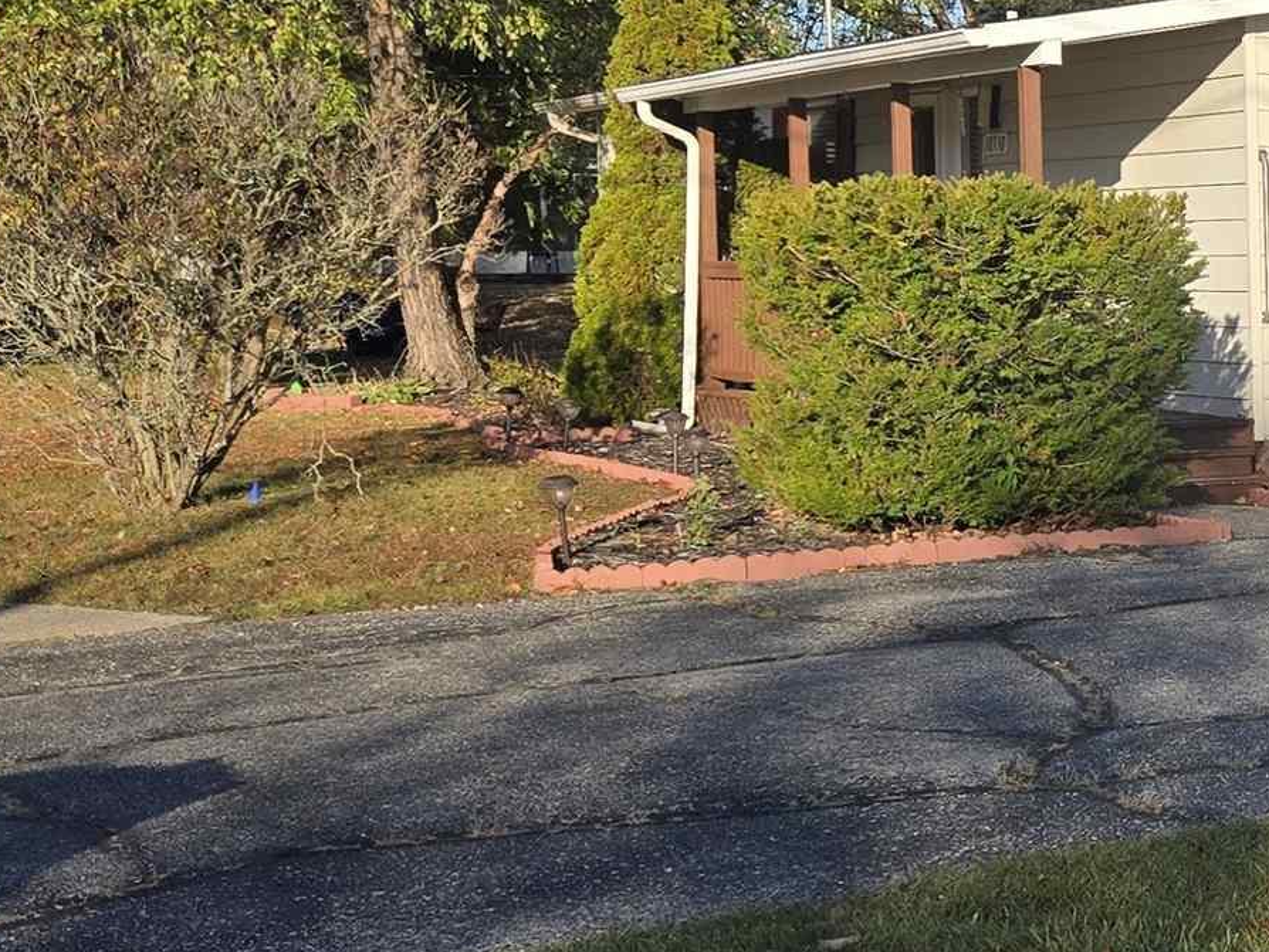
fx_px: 2897
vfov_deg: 18.7
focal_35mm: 79
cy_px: 397
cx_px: 2050
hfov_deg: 20.2
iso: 50
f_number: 1.8
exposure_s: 1/2921
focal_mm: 5.4
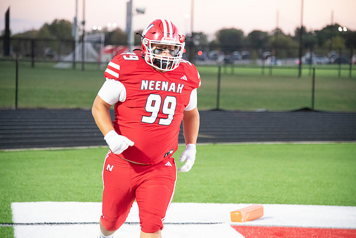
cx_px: 178
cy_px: 119
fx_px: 1681
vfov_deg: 8.1
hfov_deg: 12.1
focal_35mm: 170
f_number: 5.6
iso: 8000
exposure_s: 1/200
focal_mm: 170
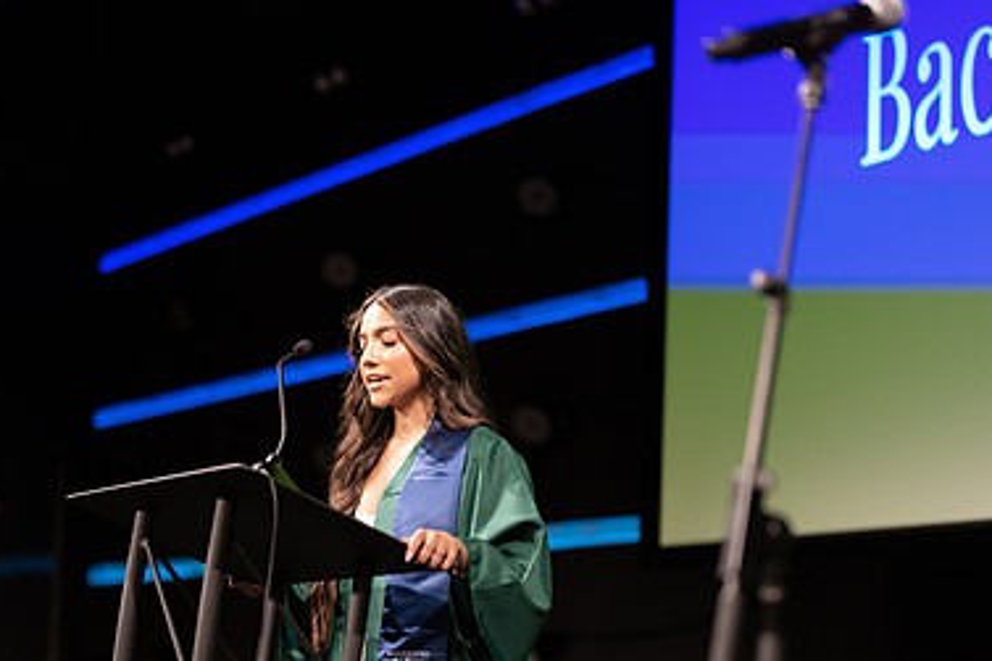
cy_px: 462
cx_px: 410
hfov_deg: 26.3
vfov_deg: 17.6
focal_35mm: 77
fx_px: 2121
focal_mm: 50
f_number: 1.2
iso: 1000
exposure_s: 1/320
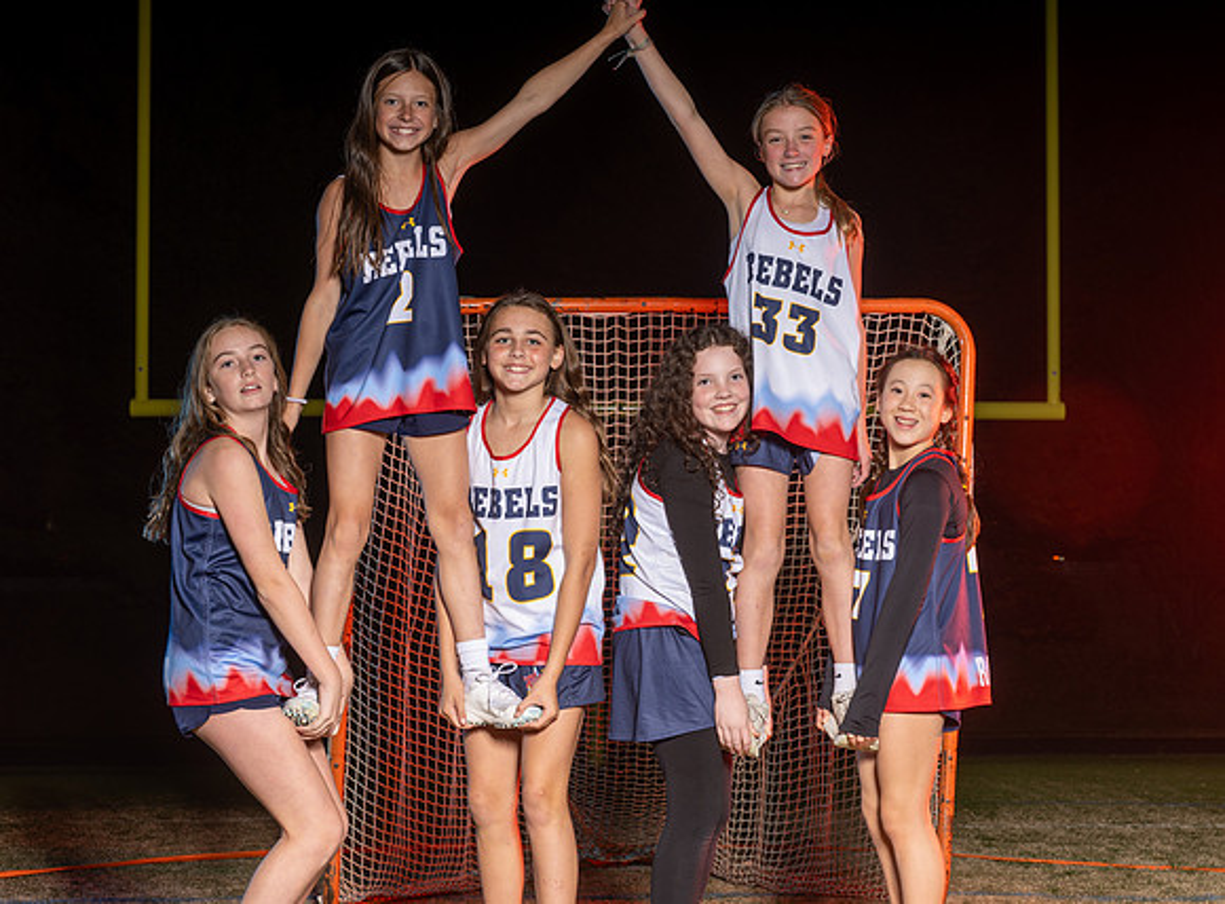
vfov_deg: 18.7
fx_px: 2750
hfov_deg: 25.1
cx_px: 707
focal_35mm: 78
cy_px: 471
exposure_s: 1/200
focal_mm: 70
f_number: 8
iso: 64
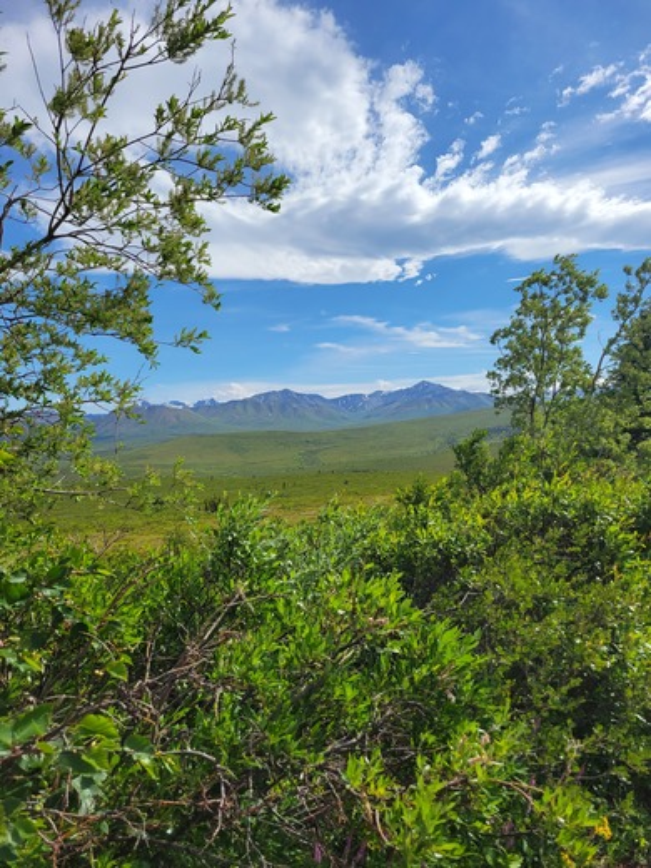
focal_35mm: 26
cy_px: 434
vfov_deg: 67.3
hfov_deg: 53.1
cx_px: 326
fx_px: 652
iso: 40
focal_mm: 5.4
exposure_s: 1/3768
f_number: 1.8
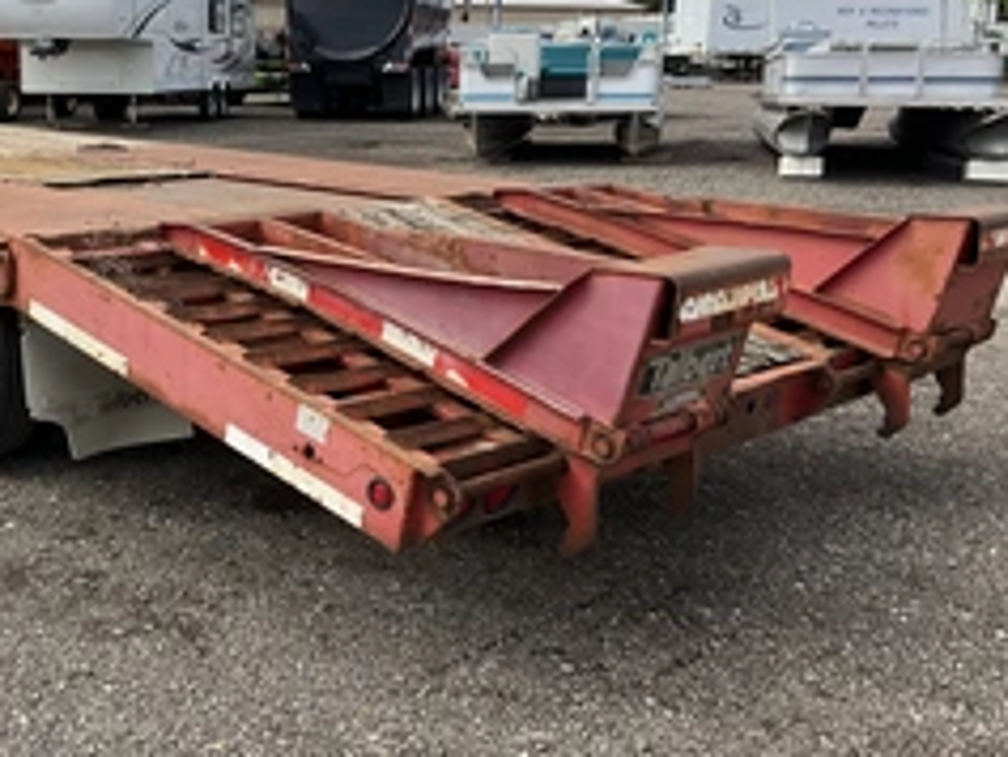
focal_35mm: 49
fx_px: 1428
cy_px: 306
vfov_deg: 29.6
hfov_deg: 37.9
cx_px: 247
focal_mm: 3
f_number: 1.8
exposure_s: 1/1250
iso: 25
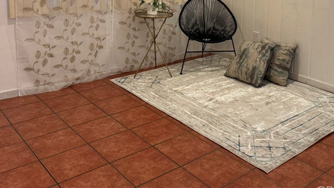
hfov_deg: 49.6
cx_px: 221
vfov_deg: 28.2
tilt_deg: -7.4
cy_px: 6
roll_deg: -1.9
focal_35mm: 40
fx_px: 354
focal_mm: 6.76
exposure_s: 1/120
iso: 160
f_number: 1.78
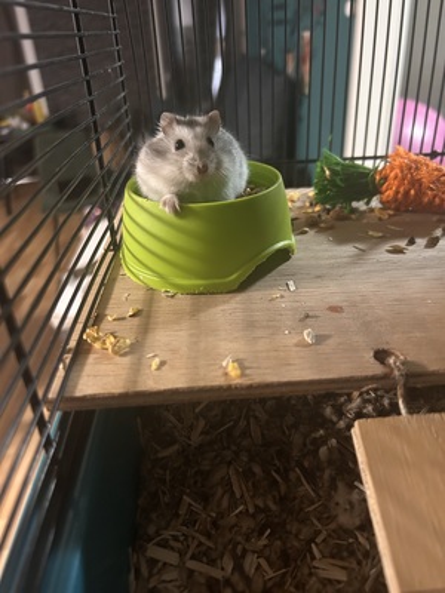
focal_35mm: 26
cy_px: 296
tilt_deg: -30.2
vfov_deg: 67.3
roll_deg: +3.1
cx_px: 222
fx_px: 446
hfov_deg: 53.1
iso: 640
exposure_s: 1/38
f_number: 1.5
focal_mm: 5.7
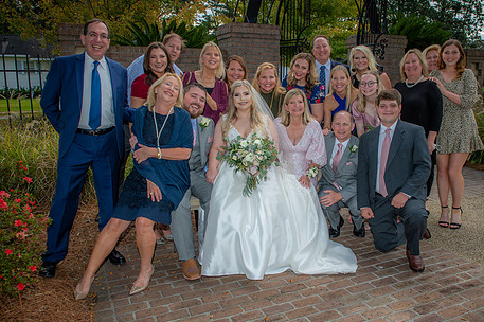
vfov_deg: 39.9
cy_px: 169
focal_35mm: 33
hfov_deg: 57.0
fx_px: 443
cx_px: 276
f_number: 5
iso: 125
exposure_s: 1/200
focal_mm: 26
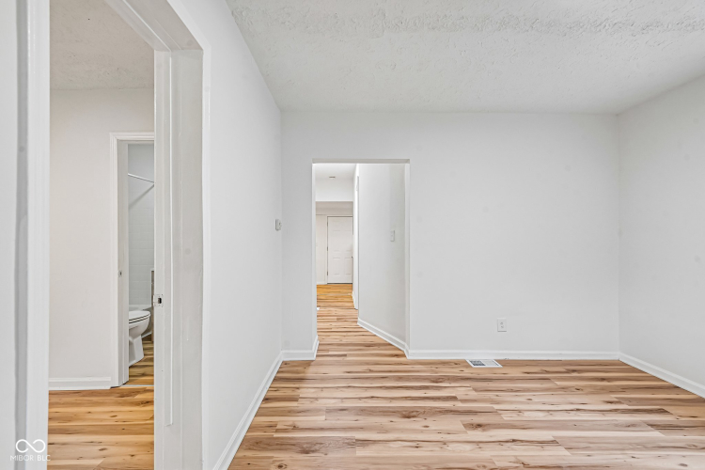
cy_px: 235
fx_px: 313
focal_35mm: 16
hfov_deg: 96.7
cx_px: 352
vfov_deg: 73.7
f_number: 8
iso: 400
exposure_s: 1/13
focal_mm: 16
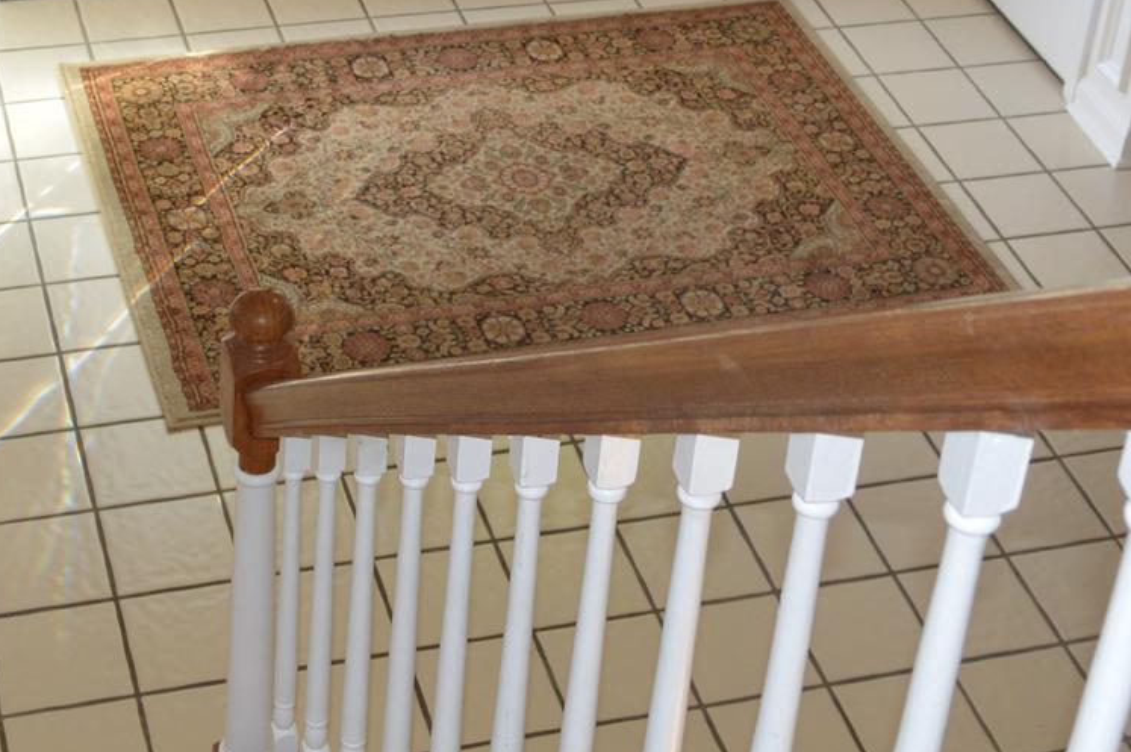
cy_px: -78
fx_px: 2323
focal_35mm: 74
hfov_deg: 27.3
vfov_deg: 17.7
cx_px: 453
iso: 400
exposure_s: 1/125
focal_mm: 18
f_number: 4
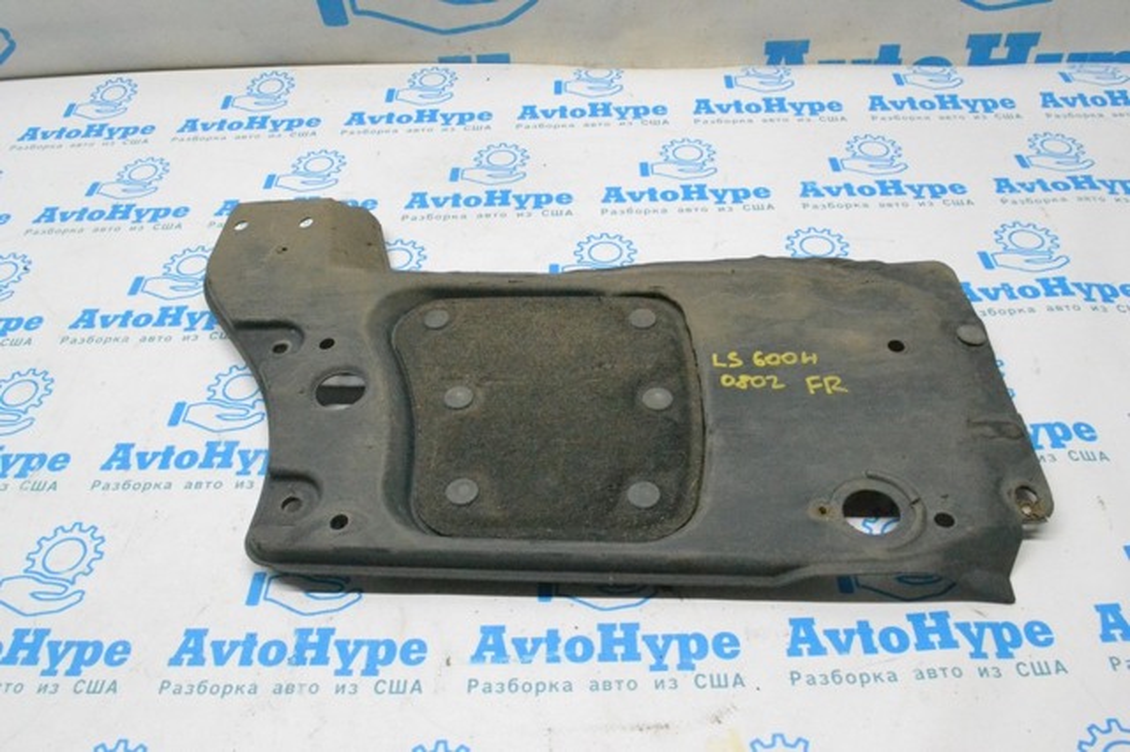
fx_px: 941
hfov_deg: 62.0
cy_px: 376
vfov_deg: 43.6
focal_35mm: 30
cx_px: 565
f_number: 13
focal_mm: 20
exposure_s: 1/160
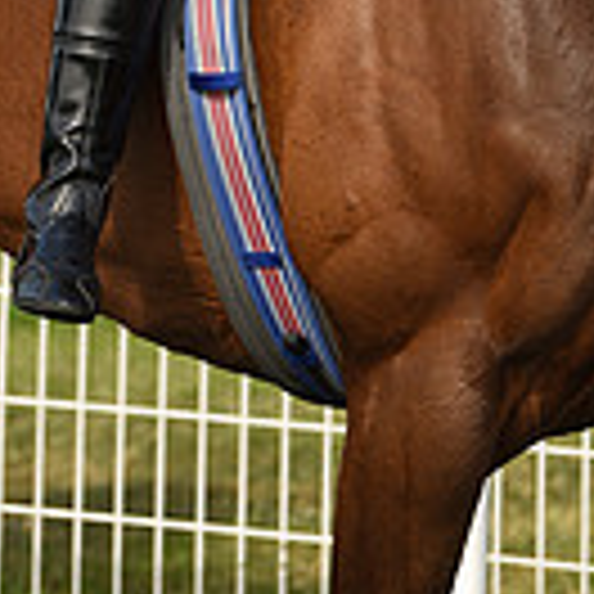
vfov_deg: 4.3
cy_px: -396
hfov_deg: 4.3
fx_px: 7901
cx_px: 590
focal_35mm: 407
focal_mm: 140
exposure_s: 1/1000
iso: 400
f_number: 5.6
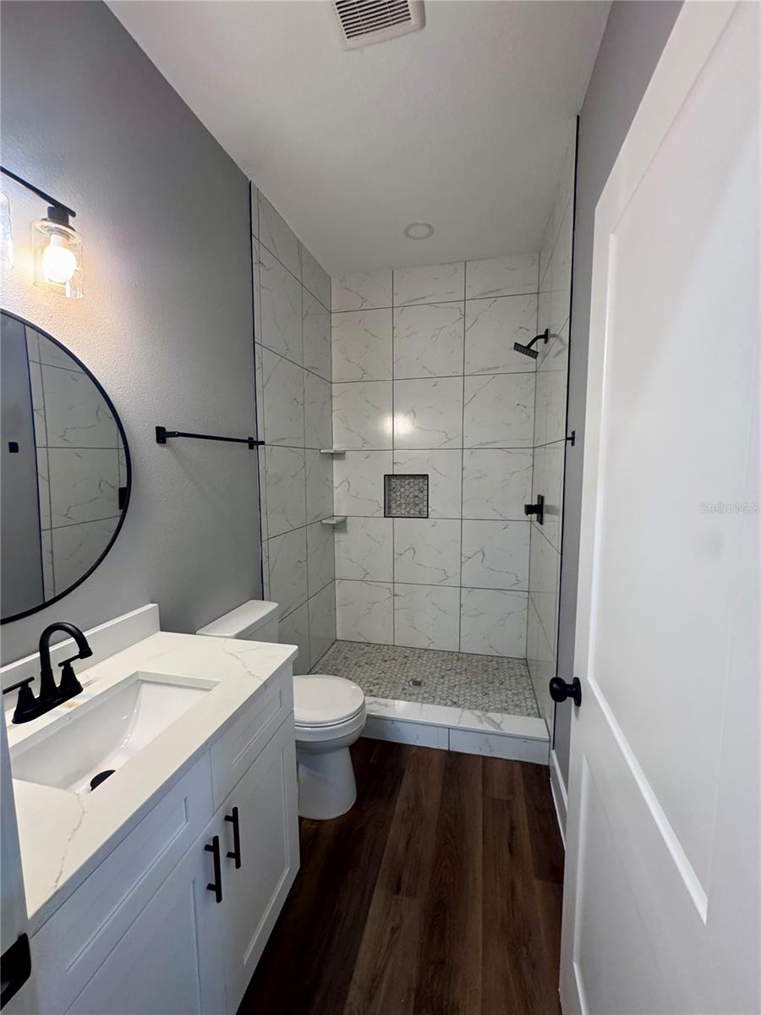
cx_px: 380
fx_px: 410
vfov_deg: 102.1
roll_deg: +0.4
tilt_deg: -6.3
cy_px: 508
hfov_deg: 85.7
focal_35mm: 14
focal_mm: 2.22
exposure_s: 1/60
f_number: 2.2
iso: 250
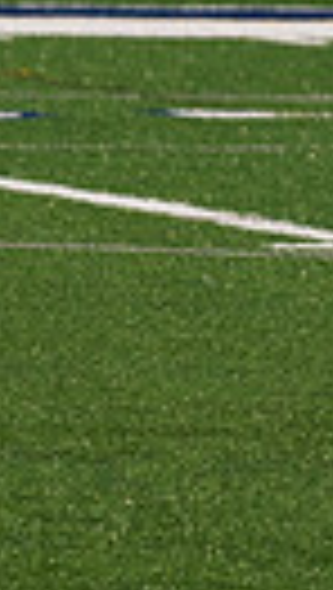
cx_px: 1220
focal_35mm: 1320
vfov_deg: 1.6
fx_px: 20654
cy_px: -77
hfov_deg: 0.9
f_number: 5.6
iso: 250
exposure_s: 1/1600
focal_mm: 190
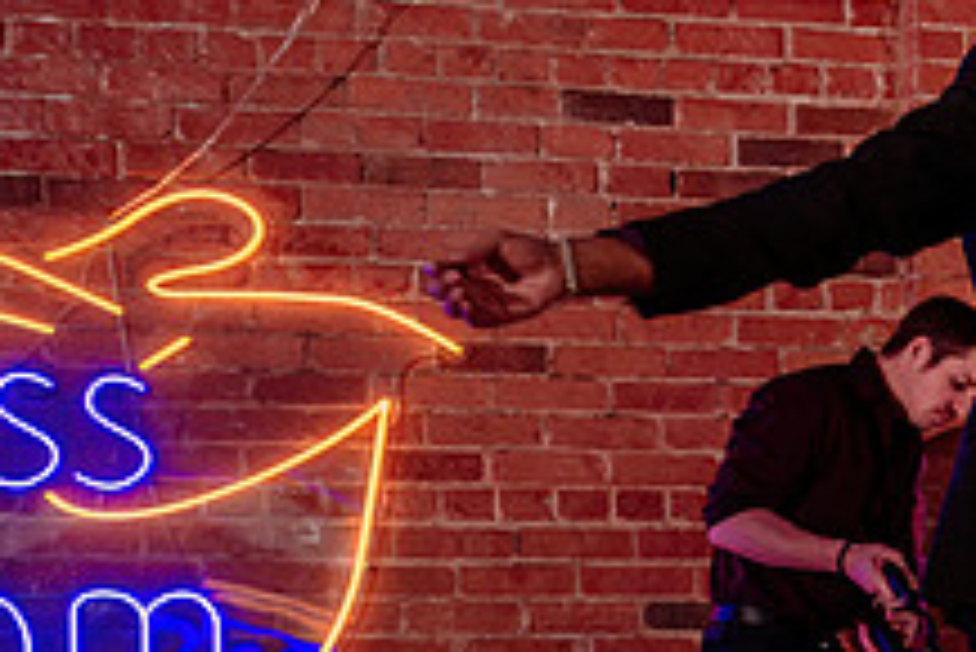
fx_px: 3120
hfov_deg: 15.8
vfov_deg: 11.8
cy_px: 689
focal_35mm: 115
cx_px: 1610
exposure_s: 1/250
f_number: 2
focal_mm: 31
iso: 500
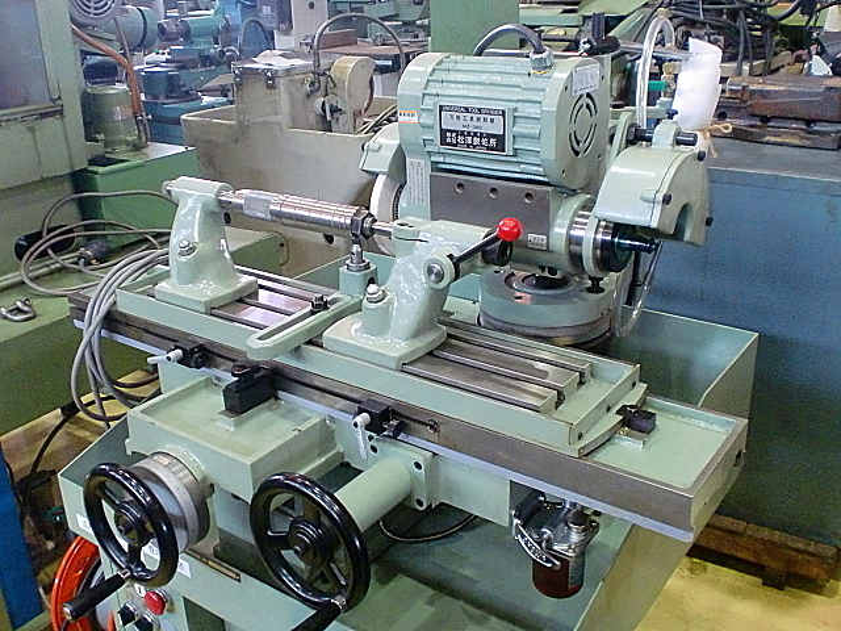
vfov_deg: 40.7
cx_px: 420
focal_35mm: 35
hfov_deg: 52.6
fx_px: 850
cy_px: 316
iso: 500
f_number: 3.1
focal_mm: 6.3
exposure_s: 1/60
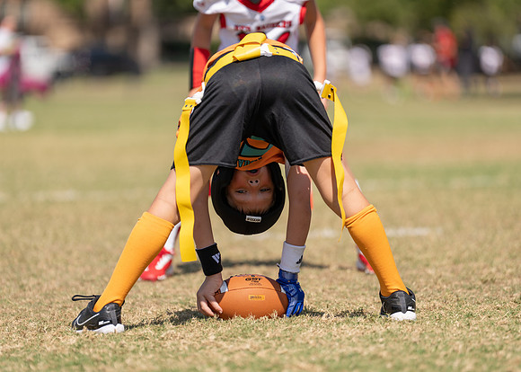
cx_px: 250
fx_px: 3453
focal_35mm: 233
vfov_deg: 6.2
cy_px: 204
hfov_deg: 8.6
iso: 100
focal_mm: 200
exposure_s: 1/1600
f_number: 2.8
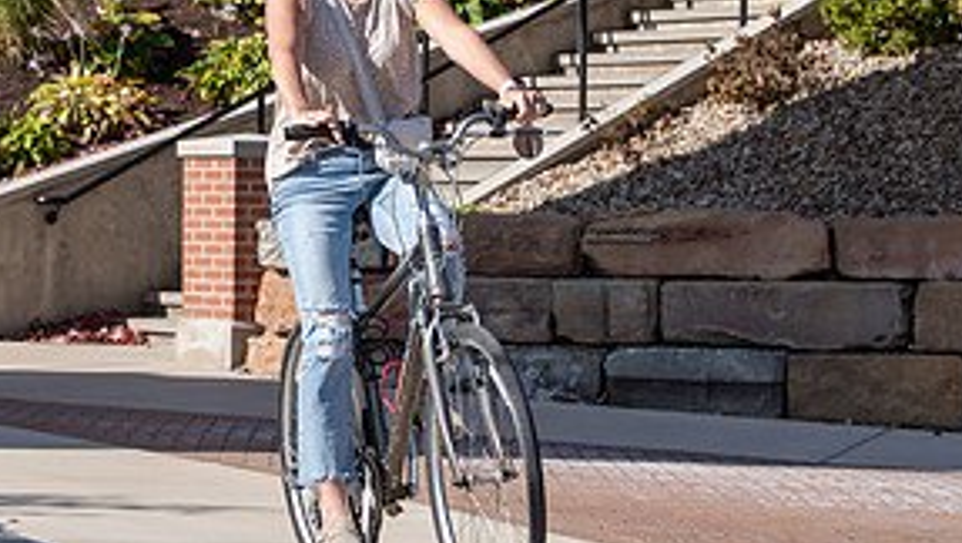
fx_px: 3778
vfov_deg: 8.2
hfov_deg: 14.5
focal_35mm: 148
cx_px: 248
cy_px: 96
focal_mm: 70
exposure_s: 1/640
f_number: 5.6
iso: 160
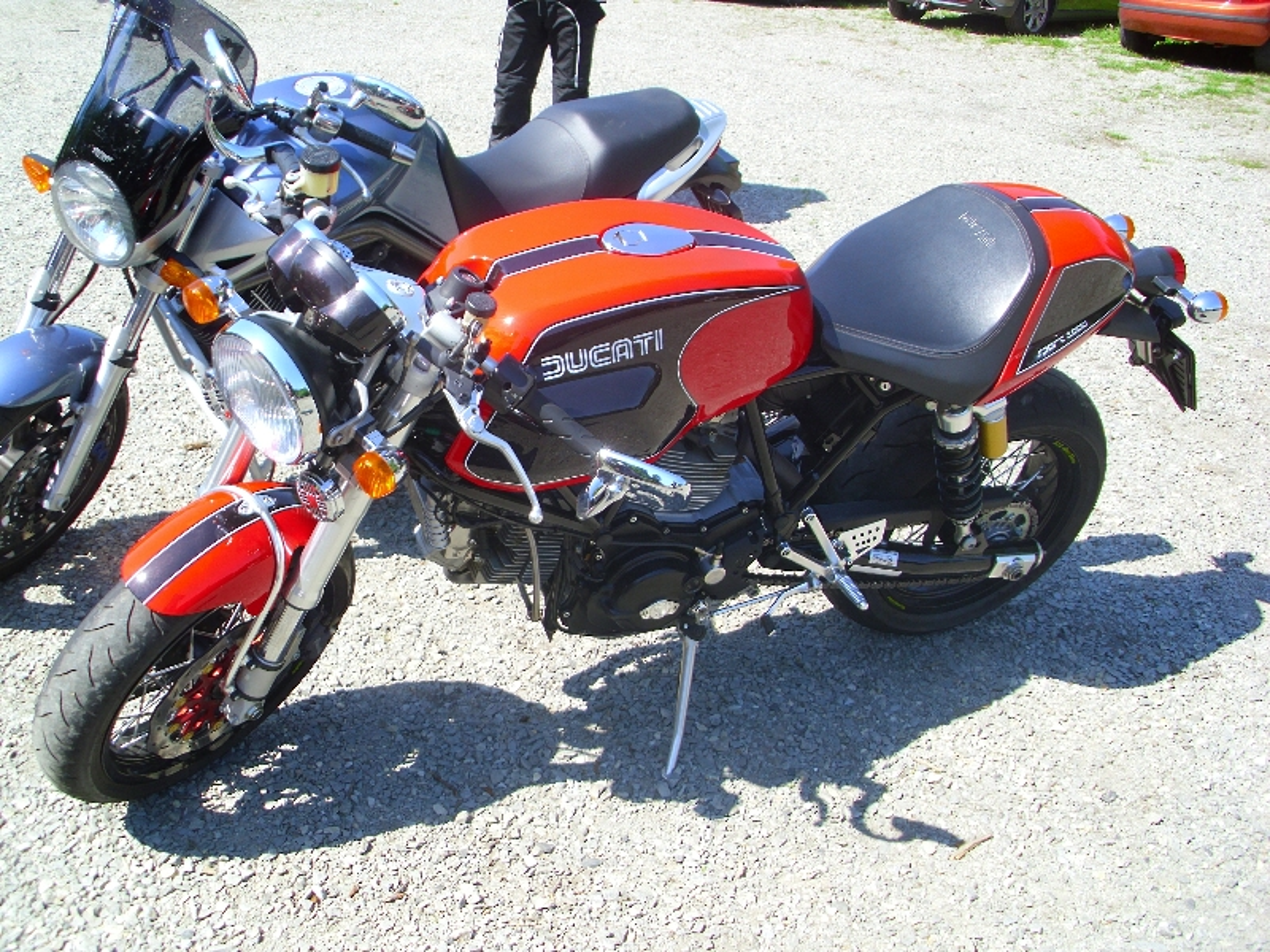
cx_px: 635
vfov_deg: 40.7
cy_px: 476
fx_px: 1284
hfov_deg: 52.6
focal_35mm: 35
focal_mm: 6.2
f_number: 3
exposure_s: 1/346
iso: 50
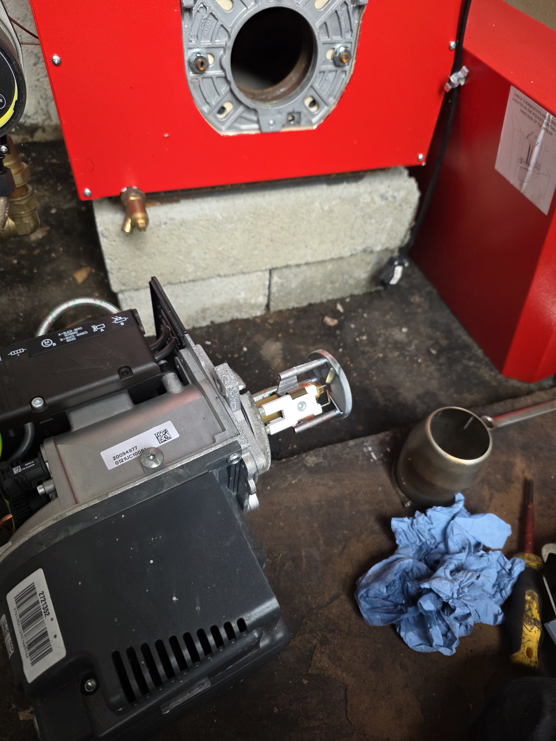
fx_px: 493
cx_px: 278
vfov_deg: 73.9
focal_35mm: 23
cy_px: 370
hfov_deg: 58.9
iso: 200
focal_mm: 6.3
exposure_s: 1/180
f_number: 1.7
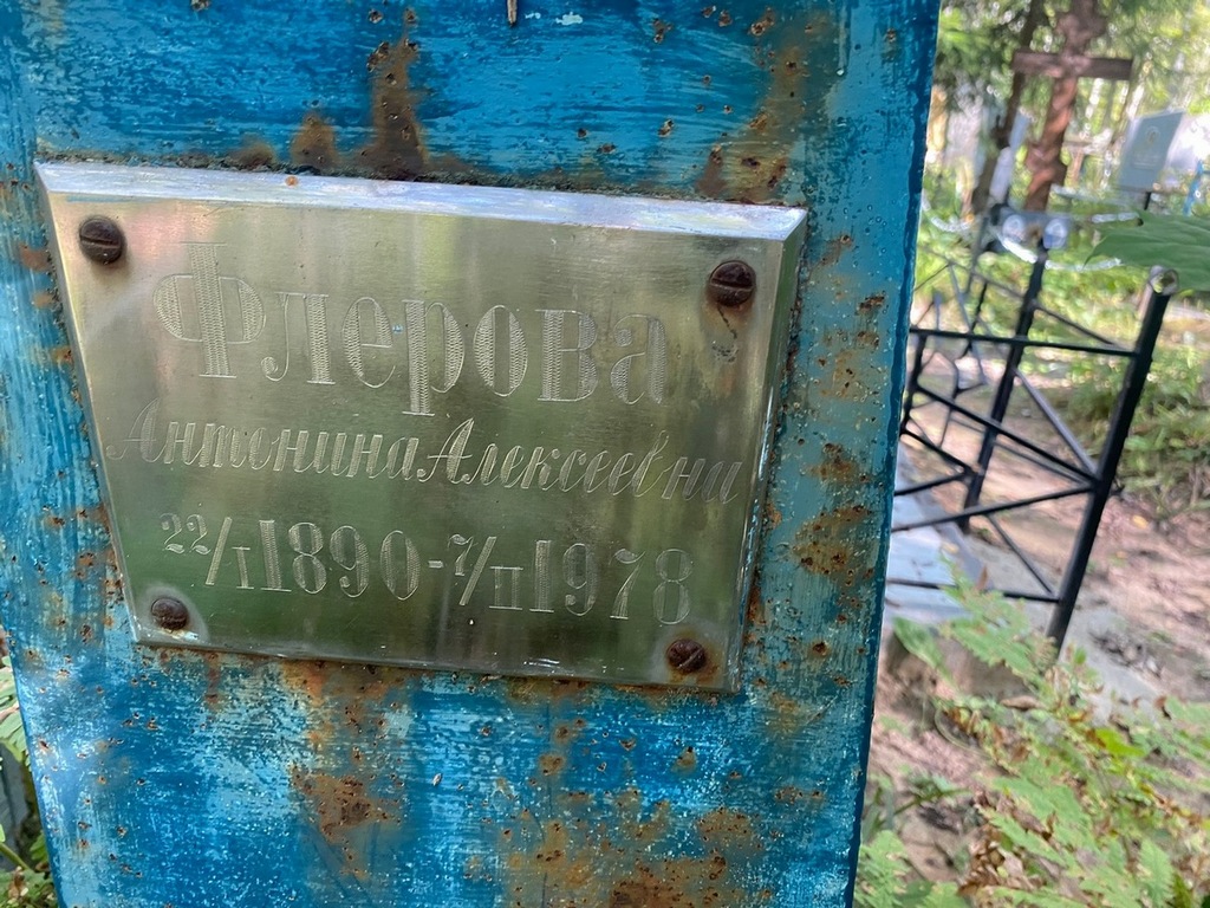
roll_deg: -5.2
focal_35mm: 26
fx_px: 909
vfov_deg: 53.1
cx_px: 605
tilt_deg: -24.6
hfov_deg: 67.3
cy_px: 454
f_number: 1.8
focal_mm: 4.25
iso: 125
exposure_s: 1/98
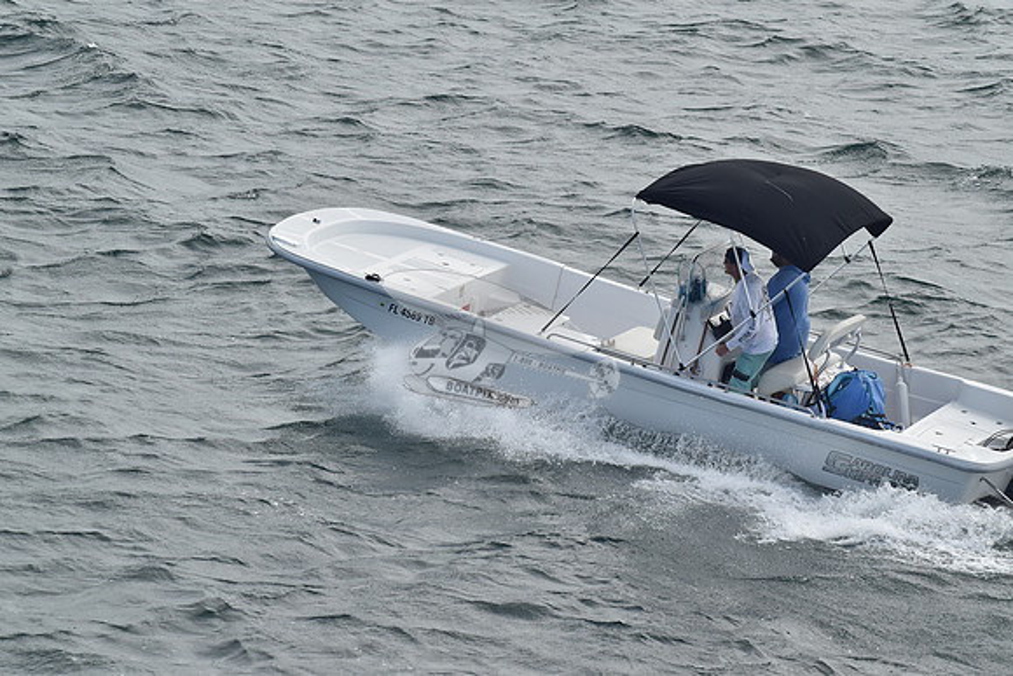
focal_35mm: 180
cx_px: 506
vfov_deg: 7.6
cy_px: 338
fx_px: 5066
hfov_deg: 11.4
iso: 400
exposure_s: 1/1000
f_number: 11
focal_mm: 120
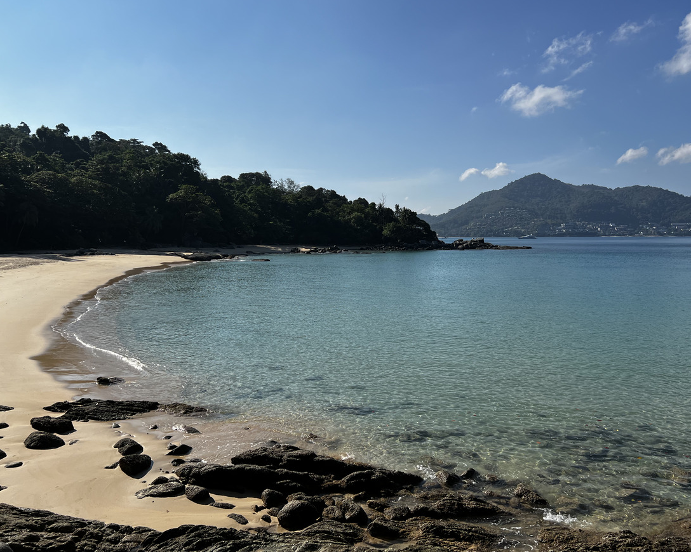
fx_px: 573
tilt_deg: -4.0
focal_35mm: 28
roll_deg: +0.5
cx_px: 355
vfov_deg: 51.5
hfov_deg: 62.2
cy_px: 275
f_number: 1.5
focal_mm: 5.7
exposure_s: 1/8000
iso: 50
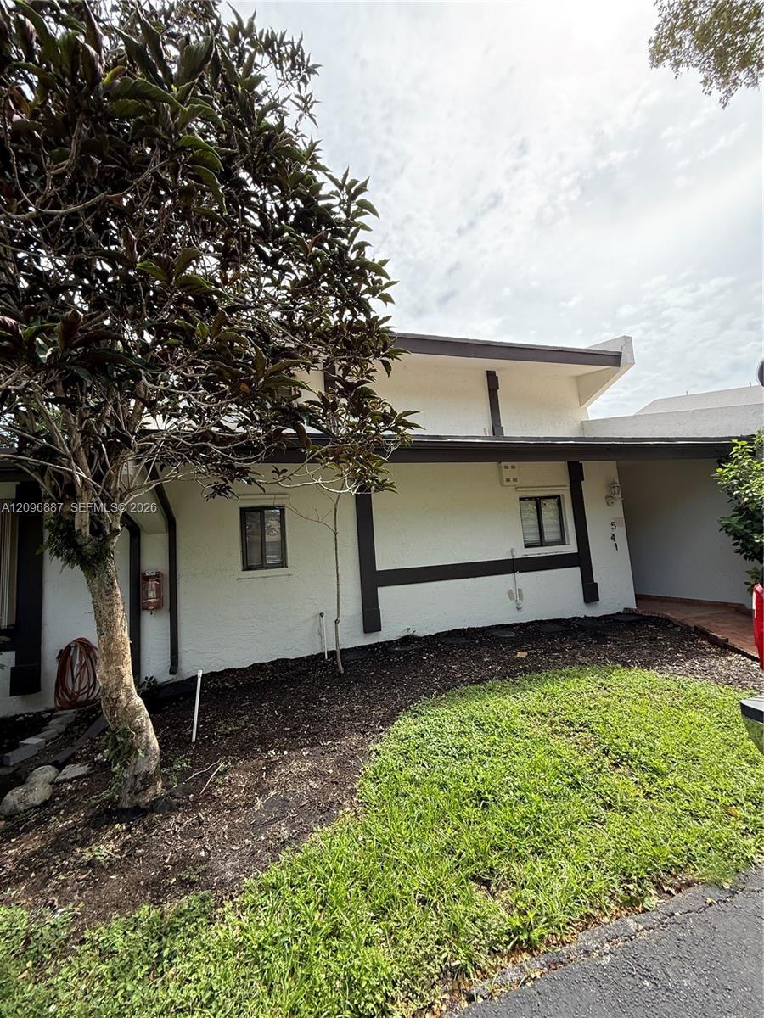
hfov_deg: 85.7
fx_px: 412
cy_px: 509
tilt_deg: +5.6
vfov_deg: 102.1
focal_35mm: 14
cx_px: 382
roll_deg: +1.5
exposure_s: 1/475
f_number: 2.2
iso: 64
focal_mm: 2.22
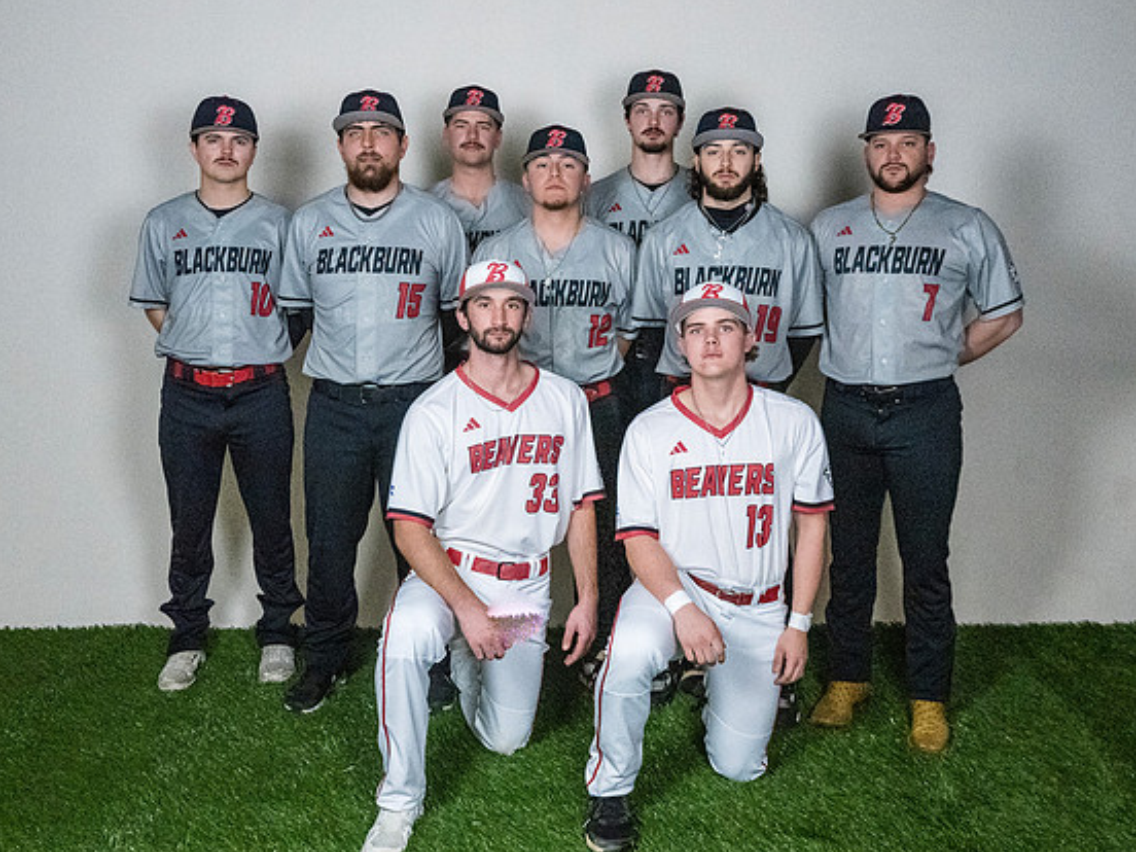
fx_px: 1149
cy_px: 373
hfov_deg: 52.6
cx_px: 569
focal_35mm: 35
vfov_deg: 40.6
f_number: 4.5
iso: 6400
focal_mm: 24
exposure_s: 1/400
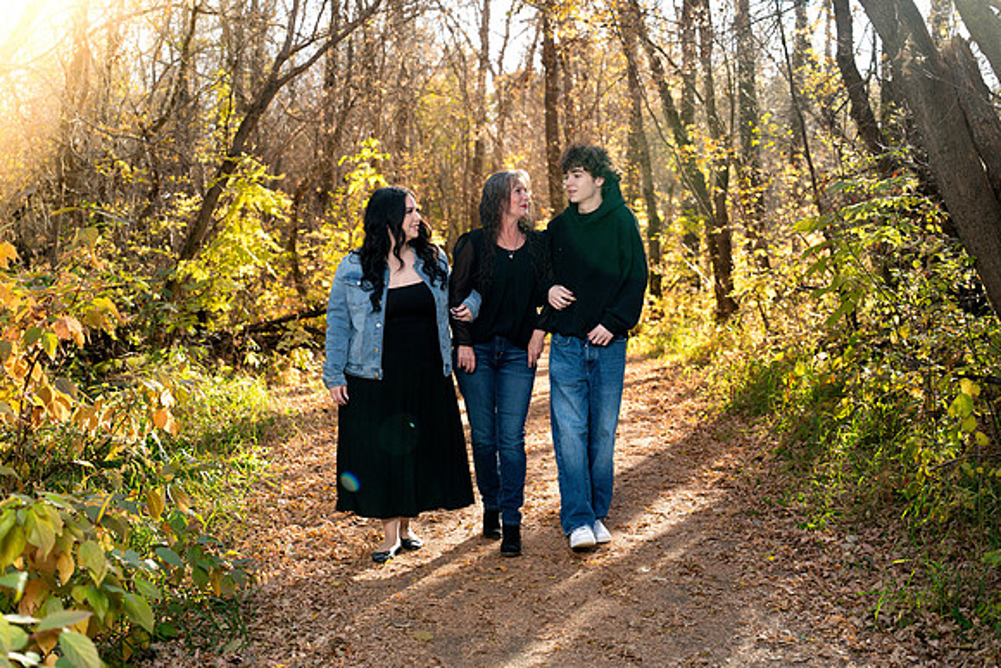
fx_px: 1391
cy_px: 334
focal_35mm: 50
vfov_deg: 27.0
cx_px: 500
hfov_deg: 39.6
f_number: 3.5
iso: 400
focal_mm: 50
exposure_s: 1/160
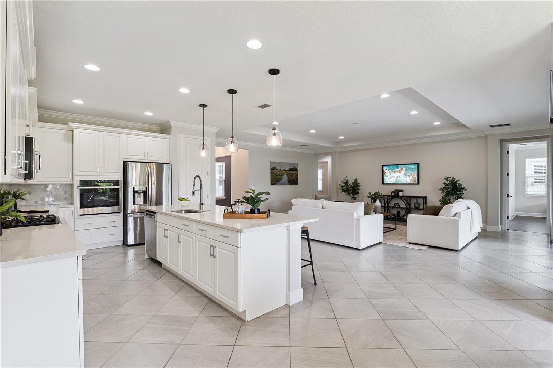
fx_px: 246
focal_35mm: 16
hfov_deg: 96.7
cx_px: 276
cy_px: 184
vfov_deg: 73.7
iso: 800
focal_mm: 16
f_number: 10
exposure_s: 1/30
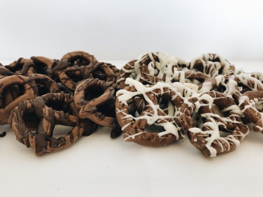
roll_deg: -2.2
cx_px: 132
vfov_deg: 49.7
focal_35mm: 28
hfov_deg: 63.4
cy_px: 98
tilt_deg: -26.2
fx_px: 213
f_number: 1.8
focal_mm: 3.99
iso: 25
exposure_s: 1/60
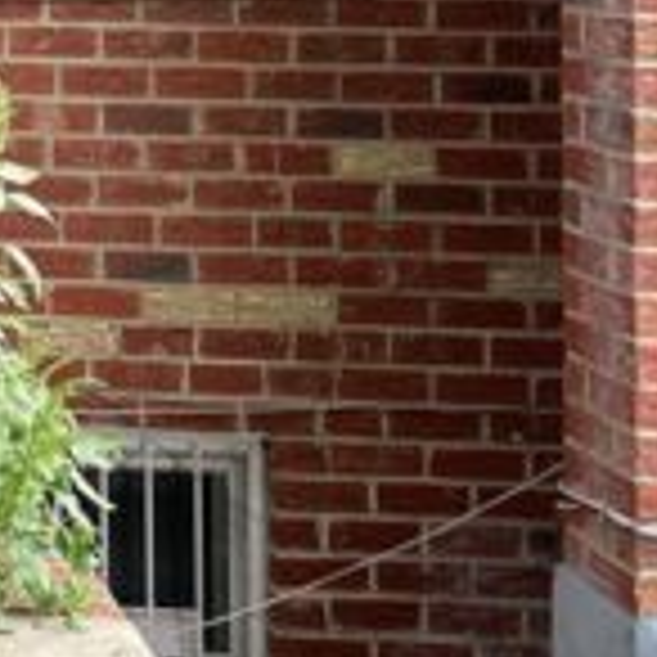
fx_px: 2169
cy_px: -90
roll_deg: -0.3
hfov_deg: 14.7
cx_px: -594
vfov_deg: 16.6
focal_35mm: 101
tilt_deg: +1.4
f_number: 1.6
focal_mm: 4.2
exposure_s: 1/121
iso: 32
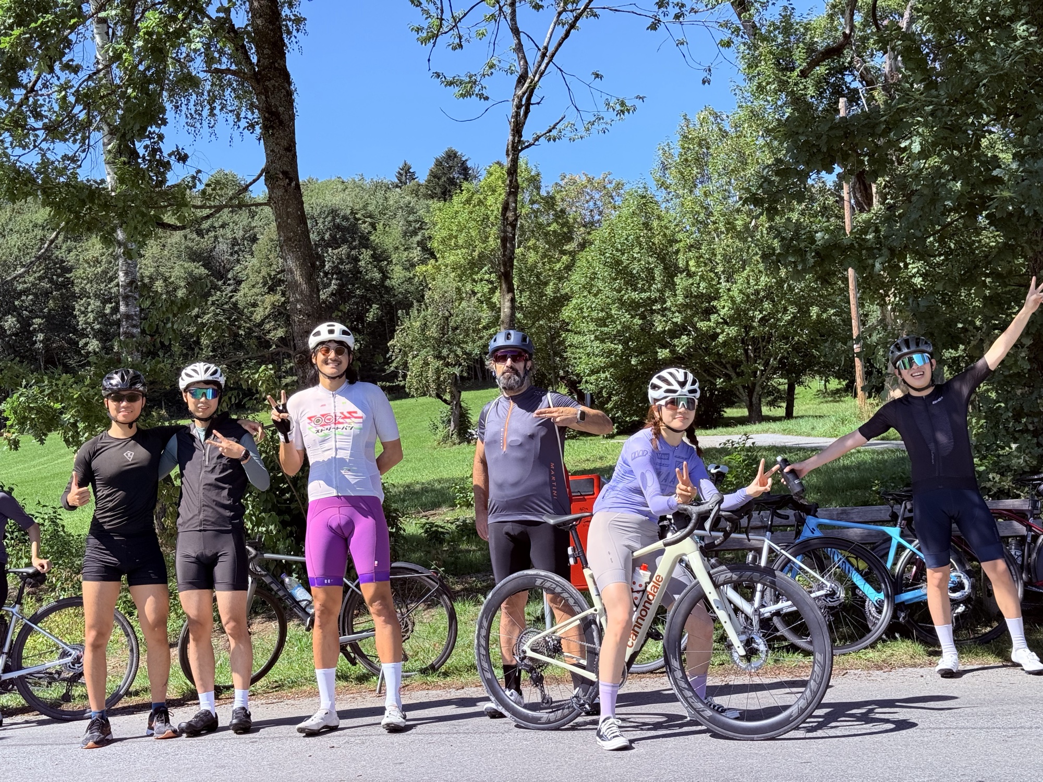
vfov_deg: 30.3
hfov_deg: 39.7
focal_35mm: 48
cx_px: 522
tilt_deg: +6.1
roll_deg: +2.1
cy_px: 391
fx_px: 1446
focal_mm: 6.76
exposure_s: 1/1883
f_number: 1.78
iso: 64
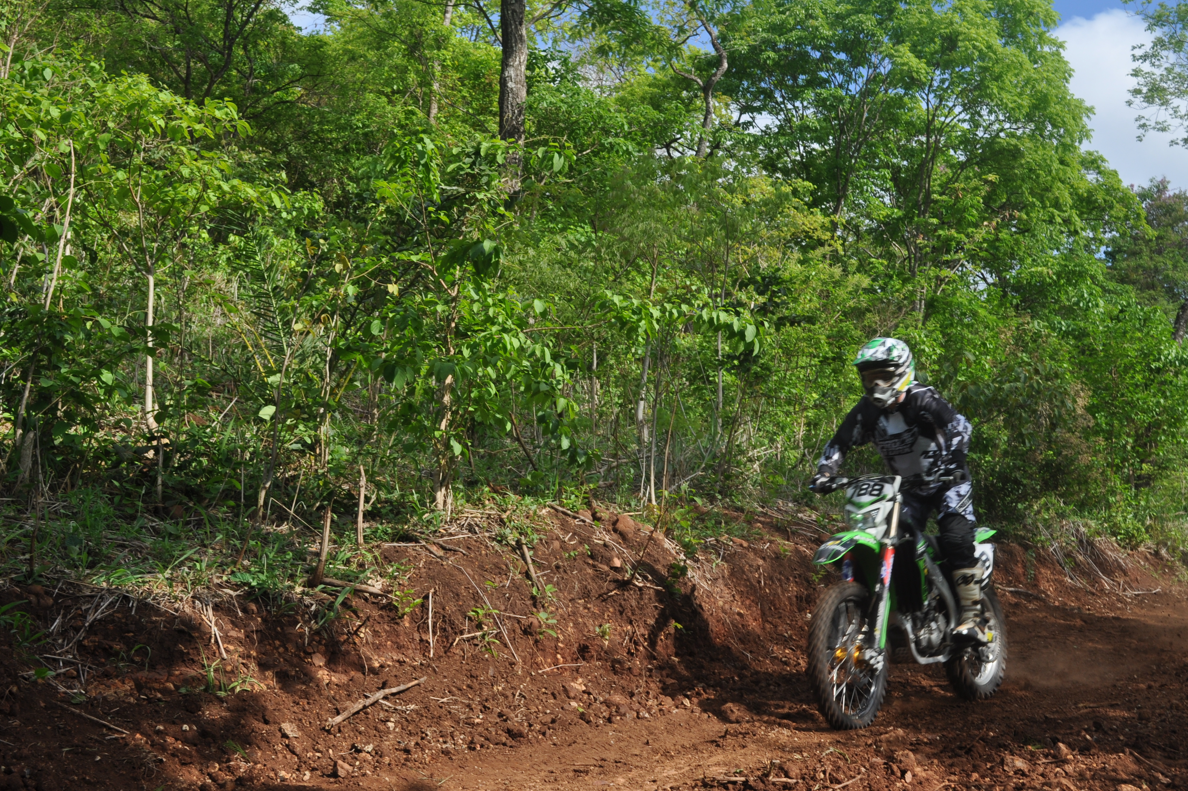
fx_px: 1749
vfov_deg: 25.5
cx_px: 661
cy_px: 373
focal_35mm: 53
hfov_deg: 37.5
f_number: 9
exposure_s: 1/320
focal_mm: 30
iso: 200
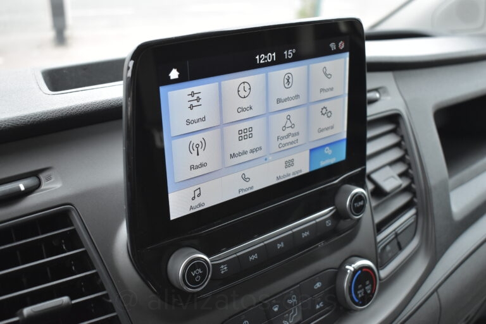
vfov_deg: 33.1
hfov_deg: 47.9
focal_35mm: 40
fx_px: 547
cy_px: 162
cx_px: 243
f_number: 4
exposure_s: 1/500
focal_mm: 27
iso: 1600
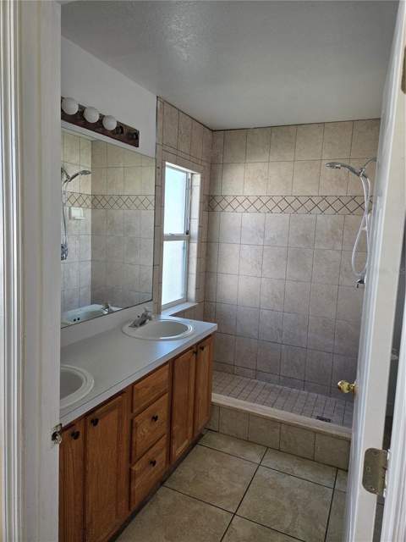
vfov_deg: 73.9
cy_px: 271
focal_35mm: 23
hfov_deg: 58.9
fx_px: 360
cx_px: 203
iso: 64
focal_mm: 5.4
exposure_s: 1/180
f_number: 1.8
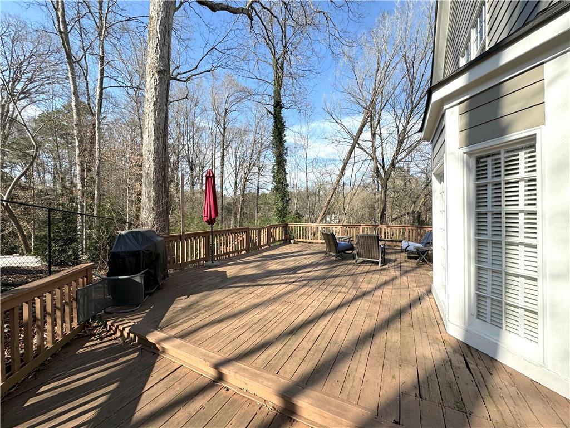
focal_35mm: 14
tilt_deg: -0.8
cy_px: 214
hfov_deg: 102.1
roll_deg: -0.1
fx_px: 231
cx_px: 285
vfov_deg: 85.7
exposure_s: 1/1063
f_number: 2.2
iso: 40
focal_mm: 2.22
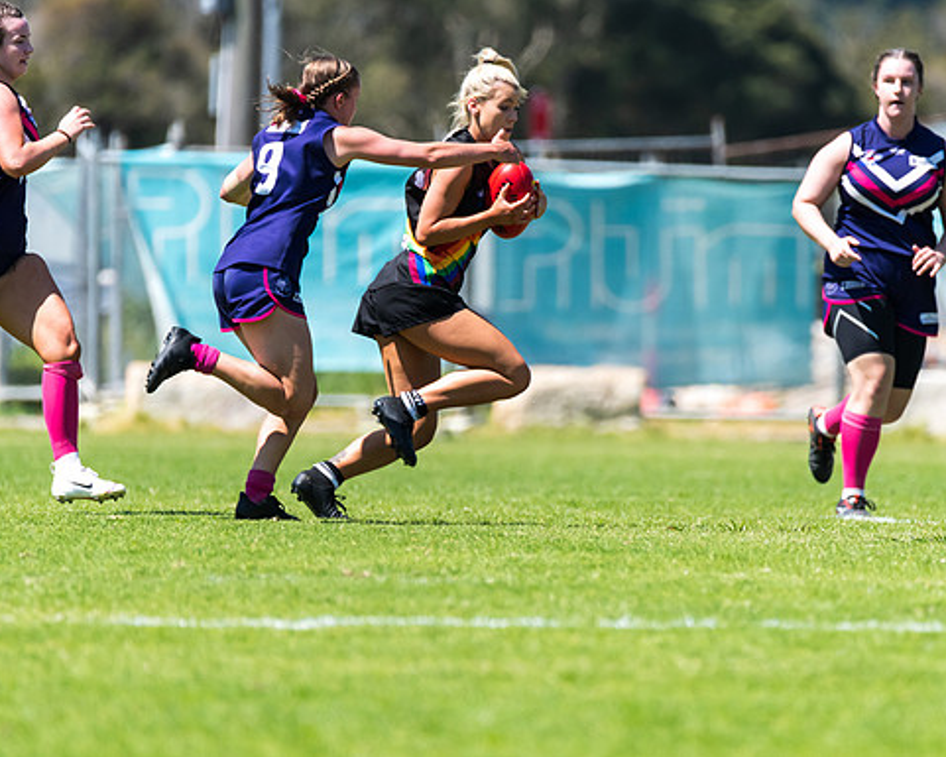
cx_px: 534
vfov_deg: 2.0
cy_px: 443
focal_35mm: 794
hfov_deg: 2.4
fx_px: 22235
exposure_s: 1/2500
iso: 800
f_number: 6.3
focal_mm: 600
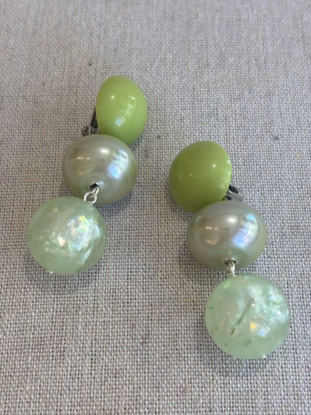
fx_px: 623
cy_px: 208
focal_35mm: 52
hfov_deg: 28.0
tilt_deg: -64.3
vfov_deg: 36.8
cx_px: 156
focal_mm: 5.96
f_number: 1.6
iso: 25
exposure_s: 1/107
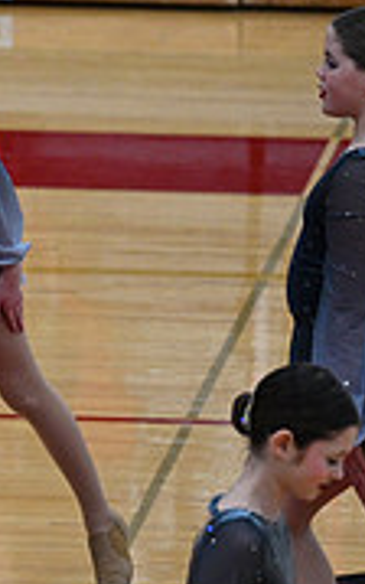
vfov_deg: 3.4
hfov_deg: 2.1
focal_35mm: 610
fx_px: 9701
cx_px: -548
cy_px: 347
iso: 4000
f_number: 4
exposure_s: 1/400
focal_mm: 185
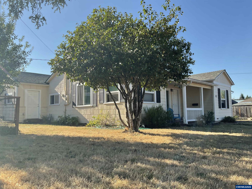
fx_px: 211
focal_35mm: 29
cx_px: 126
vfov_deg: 48.2
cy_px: 94
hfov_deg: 61.7
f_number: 1.8
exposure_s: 1/869
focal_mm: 3
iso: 16
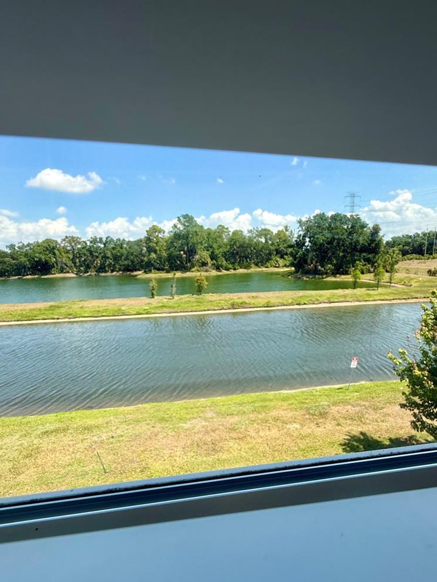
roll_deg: +0.8
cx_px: 231
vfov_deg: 91.0
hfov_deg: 74.7
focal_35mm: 17
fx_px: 286
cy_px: 302
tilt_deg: -9.2
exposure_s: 1/1312
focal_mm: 2.22
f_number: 2.2
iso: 50
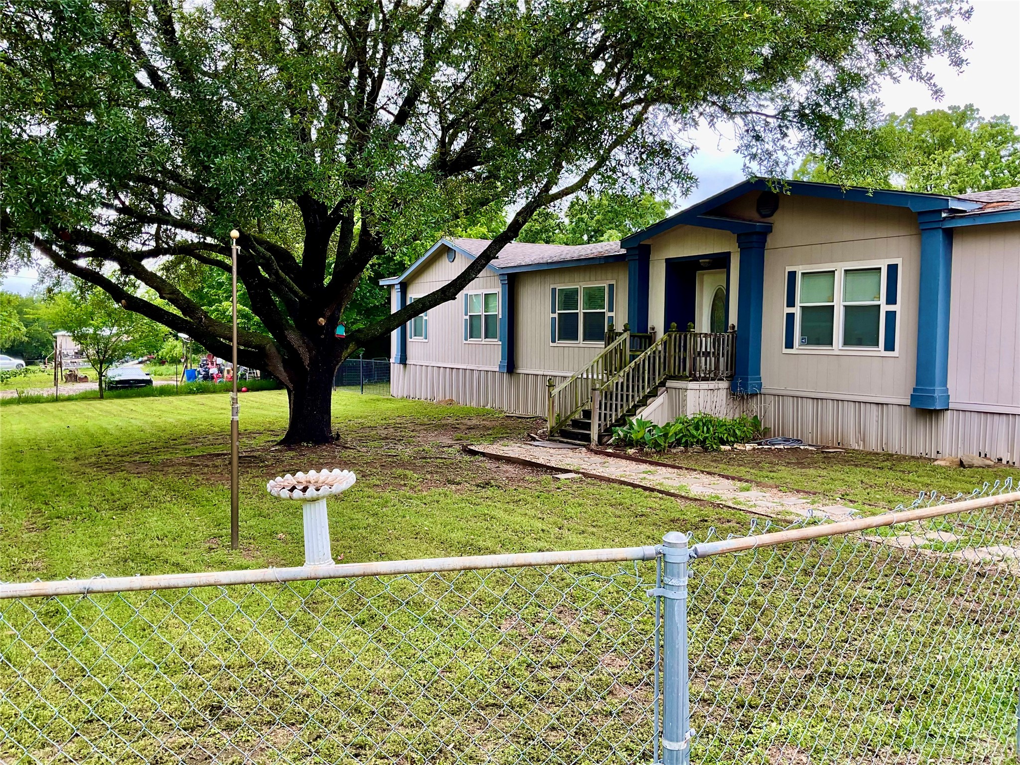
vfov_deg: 48.2
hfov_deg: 61.7
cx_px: 510
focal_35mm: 29
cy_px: 382
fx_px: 855
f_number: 1.8
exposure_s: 1/129
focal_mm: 3
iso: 16
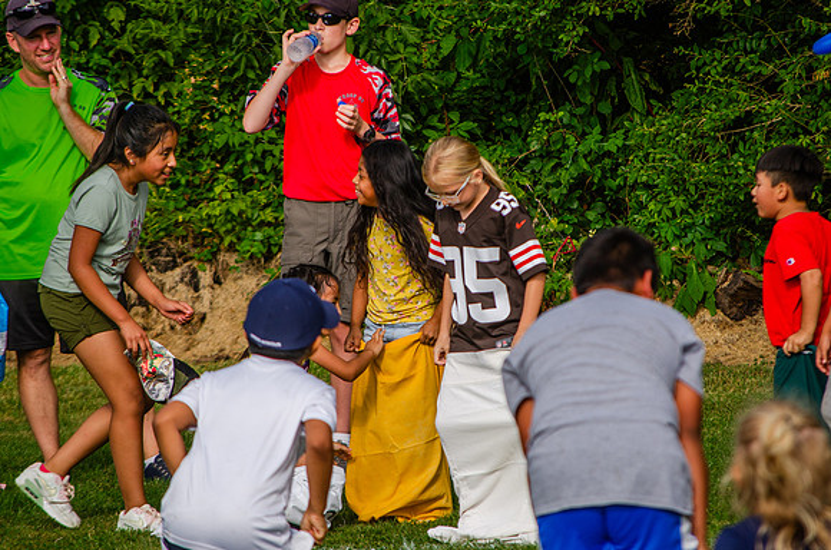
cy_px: 275
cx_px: 416
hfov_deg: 7.9
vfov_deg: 5.2
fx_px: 6046
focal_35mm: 262
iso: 200
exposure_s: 1/640
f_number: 6.3
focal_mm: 175
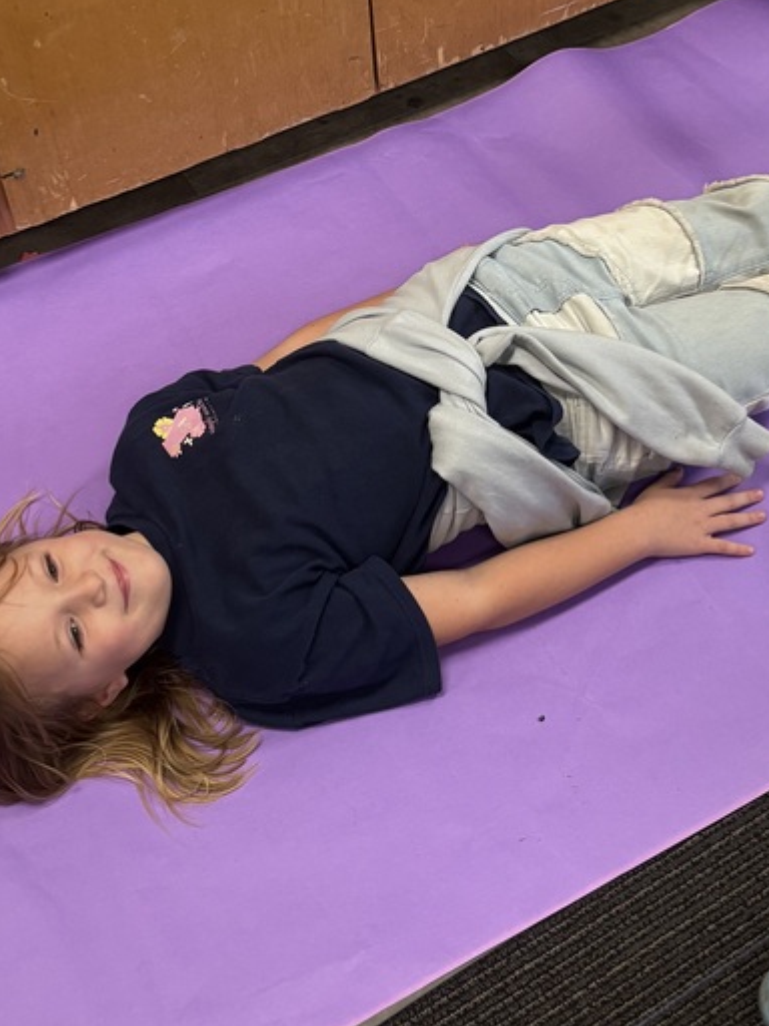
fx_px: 1540
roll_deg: +3.0
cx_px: 475
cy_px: 297
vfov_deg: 36.2
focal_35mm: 52
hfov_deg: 27.9
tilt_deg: -43.9
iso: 160
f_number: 1.6
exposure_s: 1/60
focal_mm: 5.96
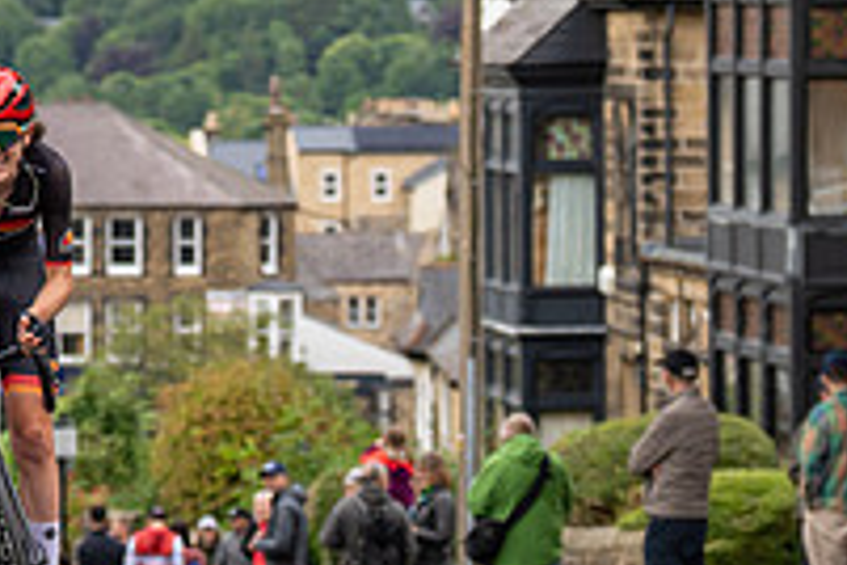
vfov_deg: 5.5
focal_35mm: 249
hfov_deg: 8.2
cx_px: -74
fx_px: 5858
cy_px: -113
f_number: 3.5
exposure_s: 1/800
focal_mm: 70
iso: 400
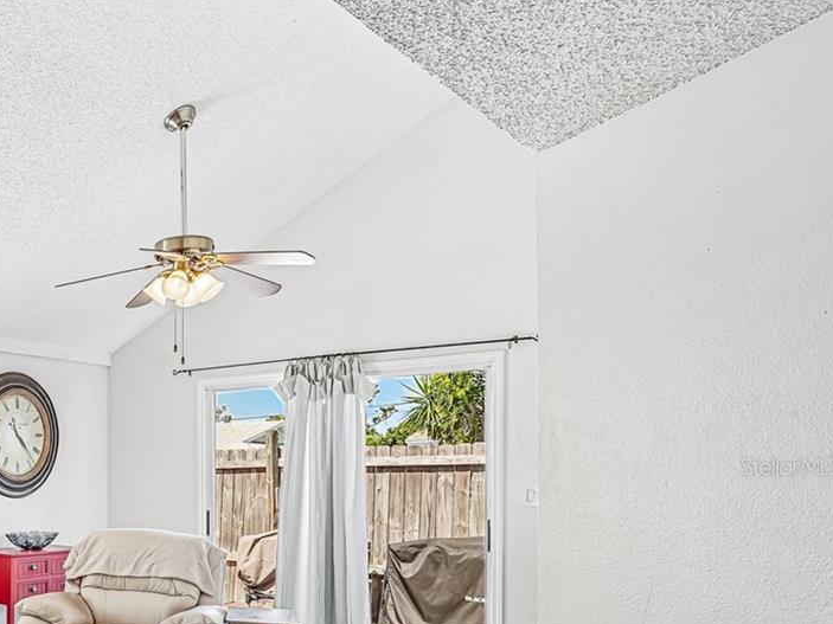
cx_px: -102
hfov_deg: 41.1
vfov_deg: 39.6
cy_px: 467
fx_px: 842
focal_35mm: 35
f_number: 8
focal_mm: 16
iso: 400
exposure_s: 1/15
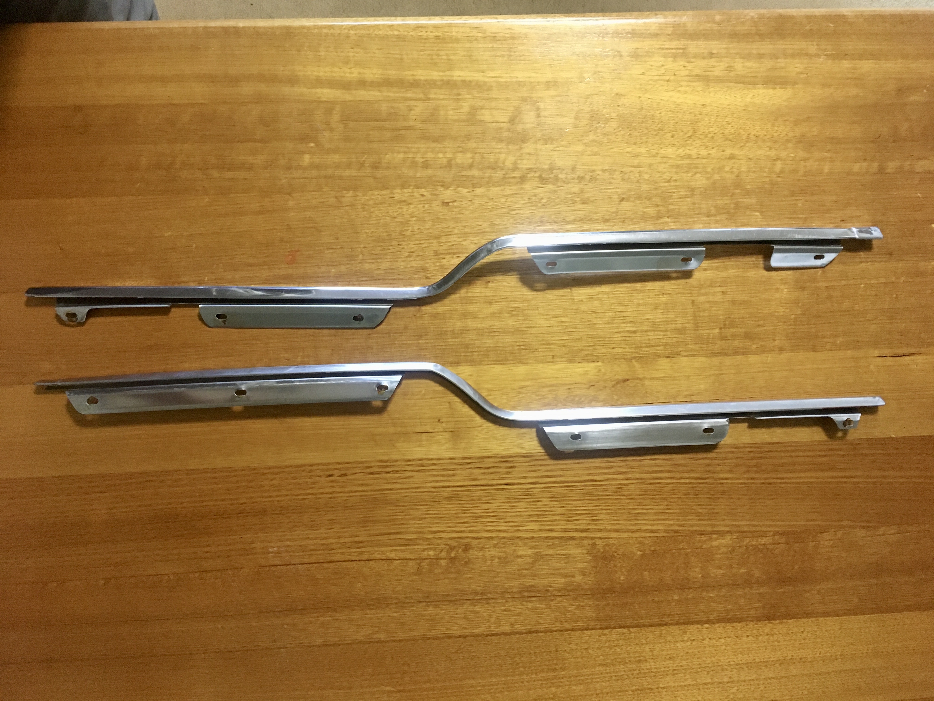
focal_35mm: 29
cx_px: 467
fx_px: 782
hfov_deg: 61.7
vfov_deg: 48.2
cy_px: 350
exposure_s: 1/17
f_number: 2.2
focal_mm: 4.15
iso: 200
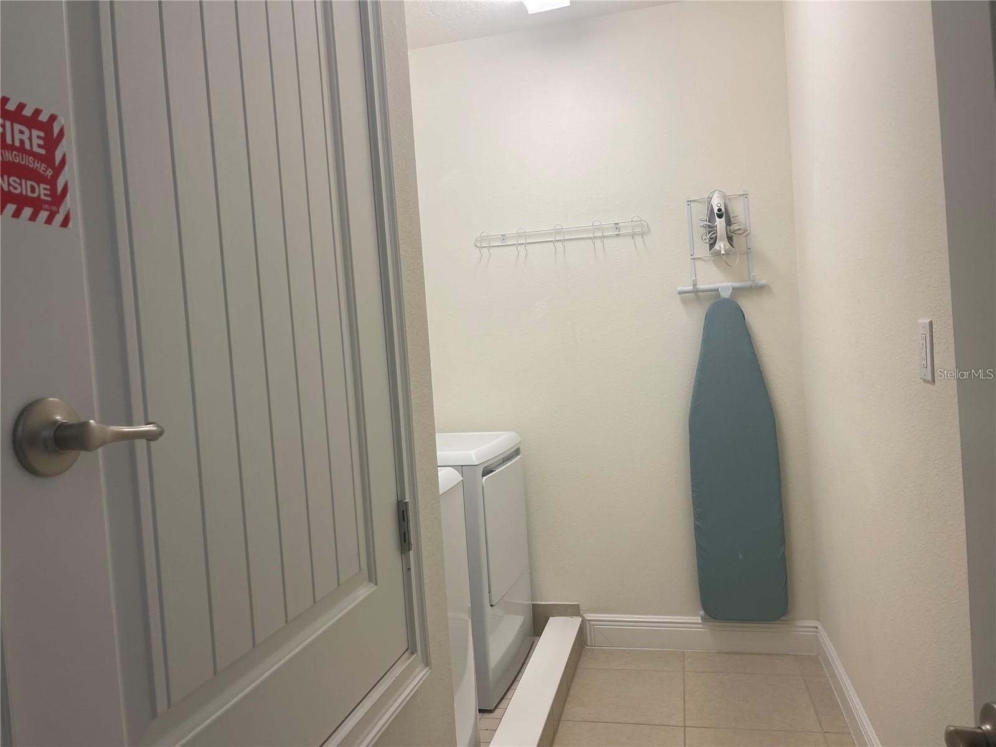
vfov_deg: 54.9
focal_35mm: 25
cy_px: 374
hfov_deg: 69.4
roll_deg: +5.9
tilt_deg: -1.7
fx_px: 719
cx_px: 498
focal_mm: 5.1
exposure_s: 1/120
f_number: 1.6
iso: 64
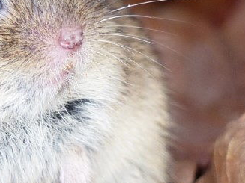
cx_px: 28
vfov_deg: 0.9
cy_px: 78
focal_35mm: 1613
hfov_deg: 1.2
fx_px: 11412
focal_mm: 65.8
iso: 125
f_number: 2.8
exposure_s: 1/100
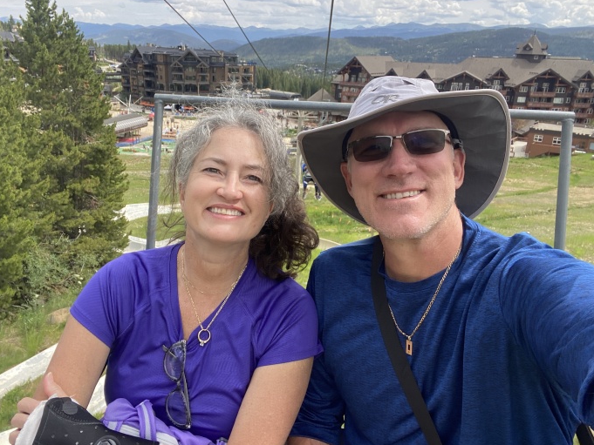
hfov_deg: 65.2
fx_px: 463
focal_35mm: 27
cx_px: 273
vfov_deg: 51.3
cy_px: 200
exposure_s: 1/368
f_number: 2.2
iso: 25
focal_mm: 2.71
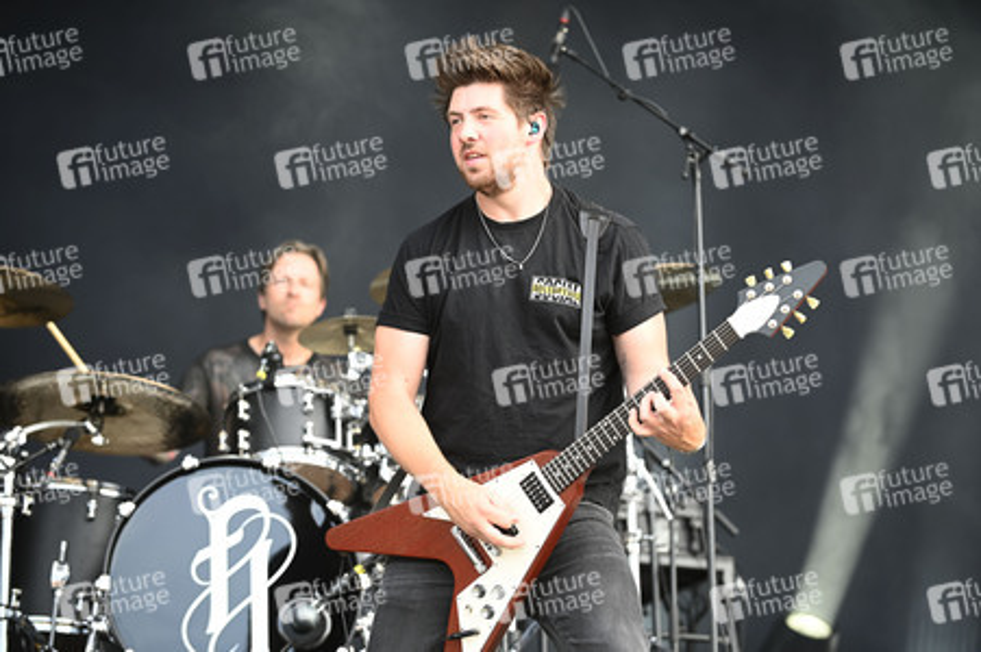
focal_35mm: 110
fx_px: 2995
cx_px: 490
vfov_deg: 12.4
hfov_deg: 18.6
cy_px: 326
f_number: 3.2
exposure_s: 1/400
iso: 320
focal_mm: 110
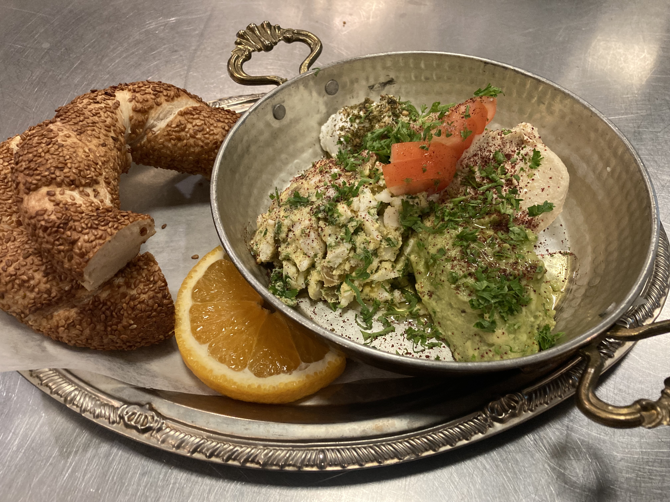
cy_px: 251
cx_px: 335
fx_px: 542
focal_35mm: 28
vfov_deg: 49.7
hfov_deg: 63.4
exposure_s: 1/60
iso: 320
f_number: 1.8
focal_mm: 3.99
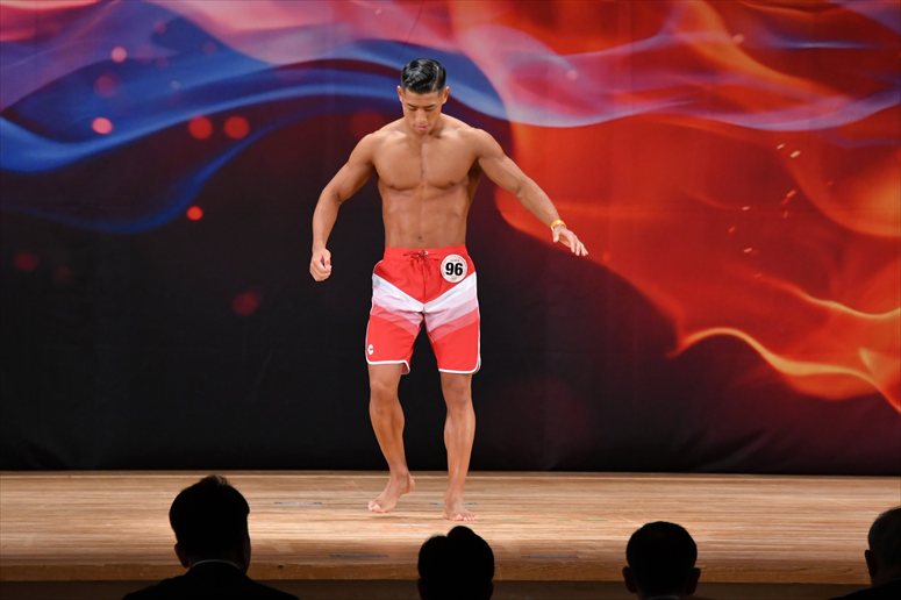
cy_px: 300
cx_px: 450
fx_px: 5629
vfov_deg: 6.1
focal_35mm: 225
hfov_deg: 9.2
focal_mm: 150
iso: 2800
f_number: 5.6
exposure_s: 1/400
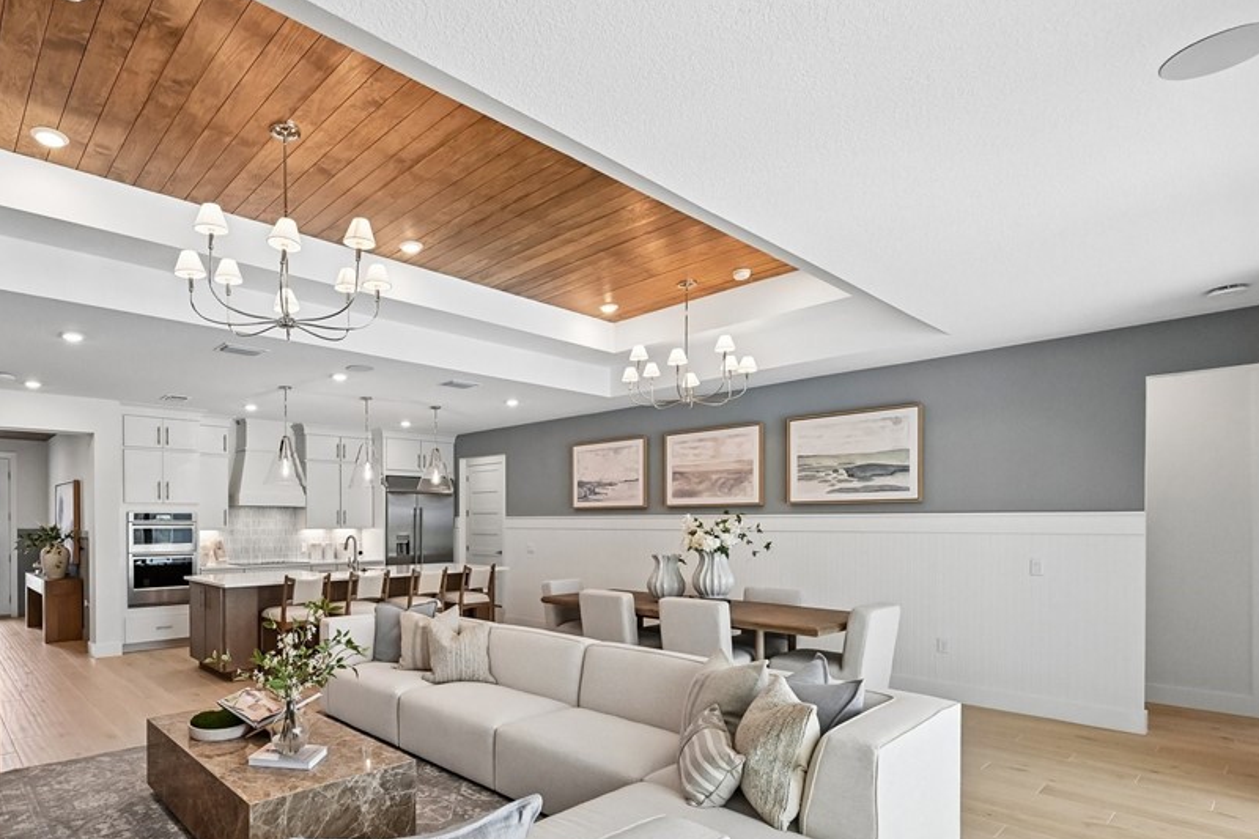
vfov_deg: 63.4
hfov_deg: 84.7
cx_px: 450
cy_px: 538
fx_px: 664
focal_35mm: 19
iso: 4000
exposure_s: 1/640
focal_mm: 14
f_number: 8
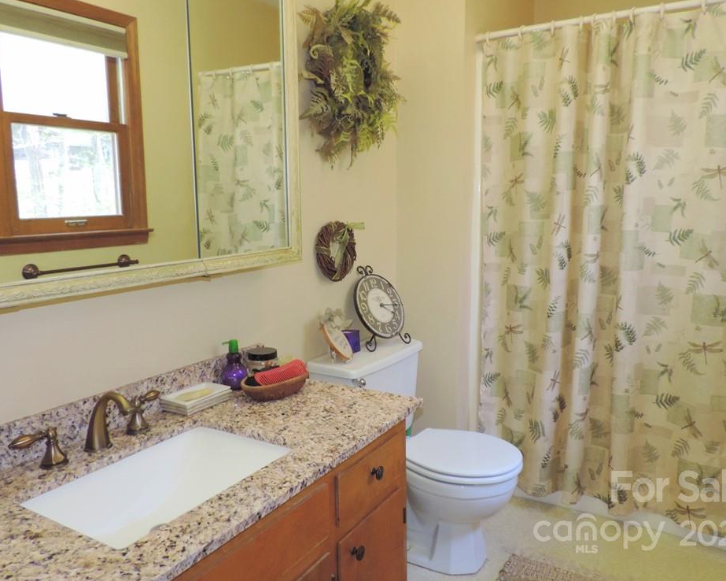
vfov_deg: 54.9
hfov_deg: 66.0
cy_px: 283
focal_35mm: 26
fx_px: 559
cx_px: 367
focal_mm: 4.3
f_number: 3
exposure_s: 1/40
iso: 360
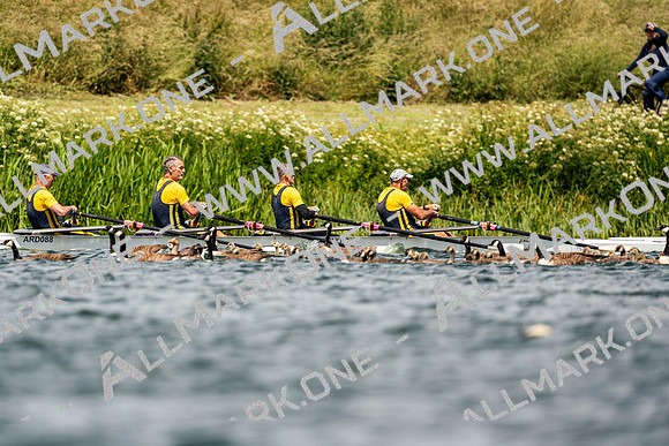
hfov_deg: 3.4
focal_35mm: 600
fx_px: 11152
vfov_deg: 2.3
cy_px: 223
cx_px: 334
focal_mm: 600
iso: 250
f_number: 6.3
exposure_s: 1/2000
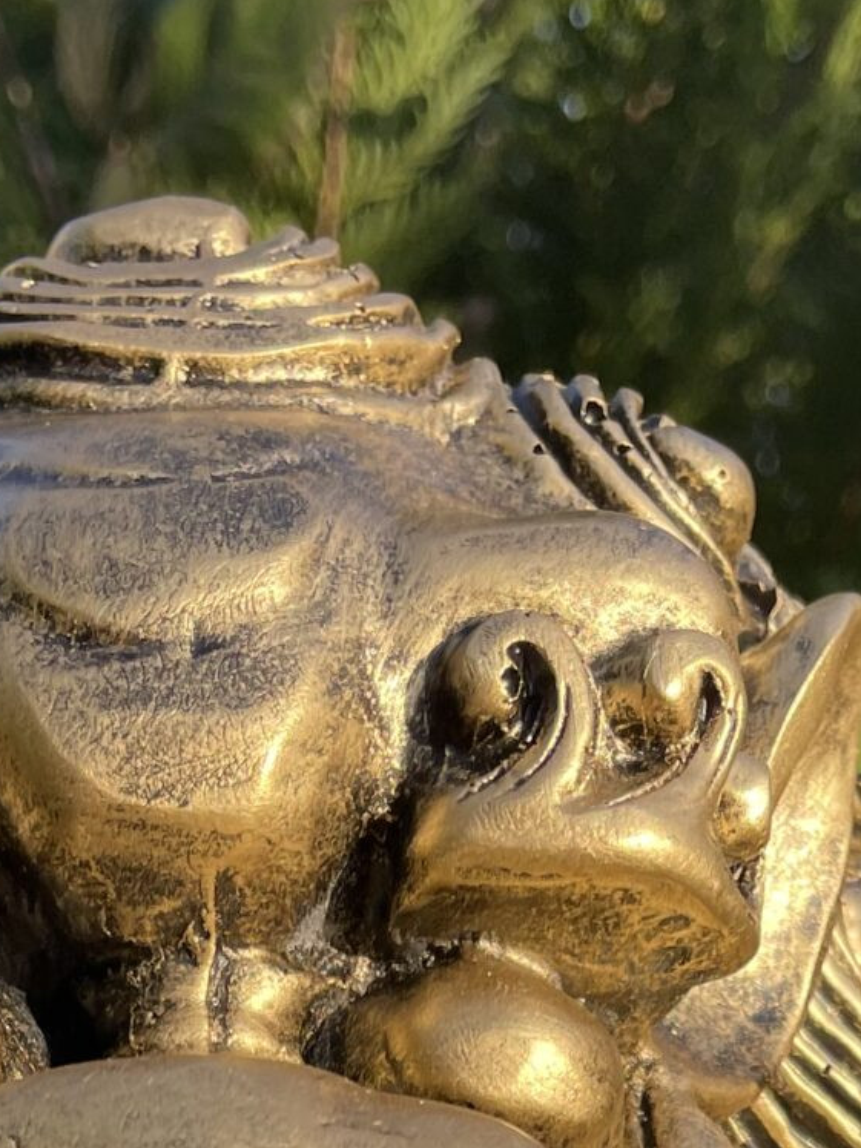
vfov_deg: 19.1
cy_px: 1763
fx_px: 2952
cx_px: 347
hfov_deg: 16.6
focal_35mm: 89
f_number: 1.6
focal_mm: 5.1
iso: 32
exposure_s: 1/770
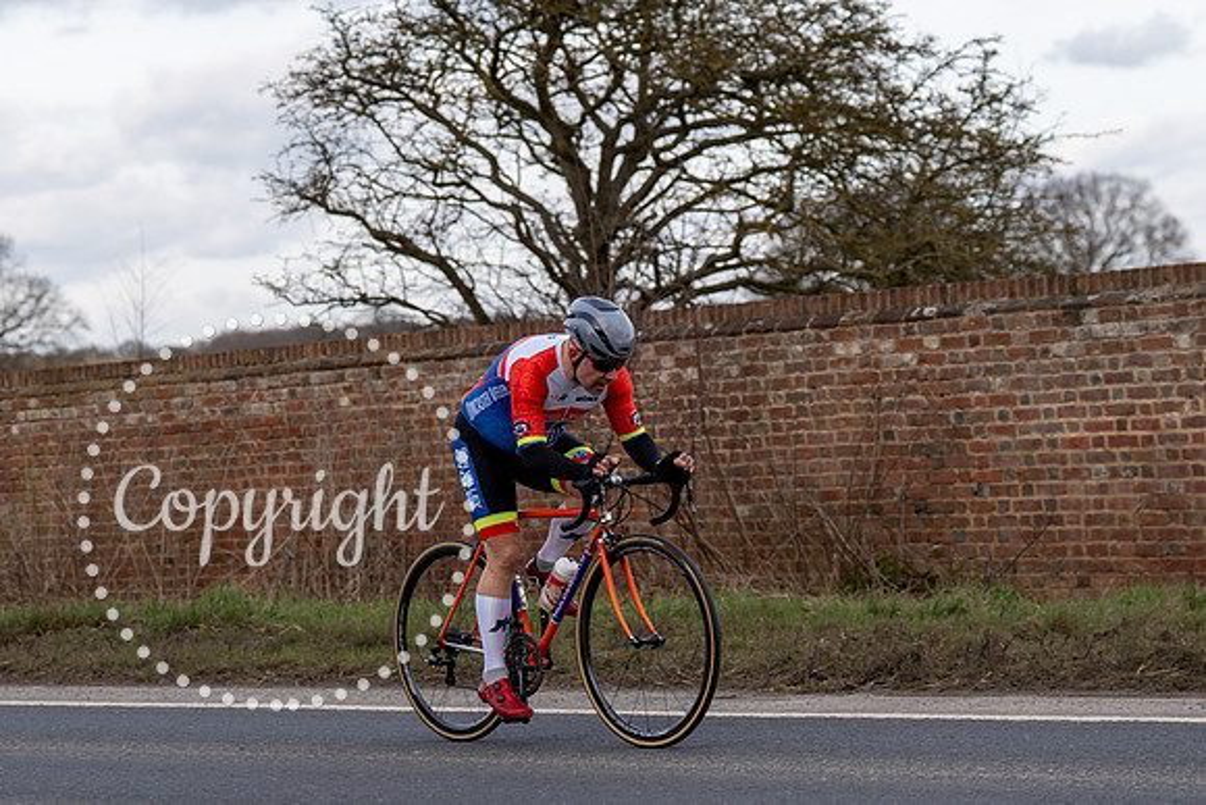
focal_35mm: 117
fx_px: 3917
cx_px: 471
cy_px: 335
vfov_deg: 11.7
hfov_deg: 17.5
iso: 125
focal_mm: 77
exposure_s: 1/800
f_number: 3.5
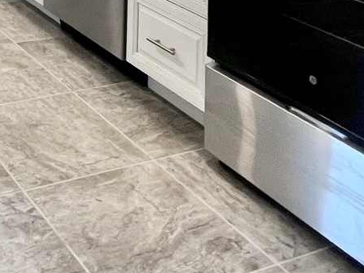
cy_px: -216
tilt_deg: -1.9
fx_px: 620
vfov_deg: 19.1
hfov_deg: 28.7
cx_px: -63
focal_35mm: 59
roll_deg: -1.1
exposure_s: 1/120
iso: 100
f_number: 1.8
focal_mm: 1.57
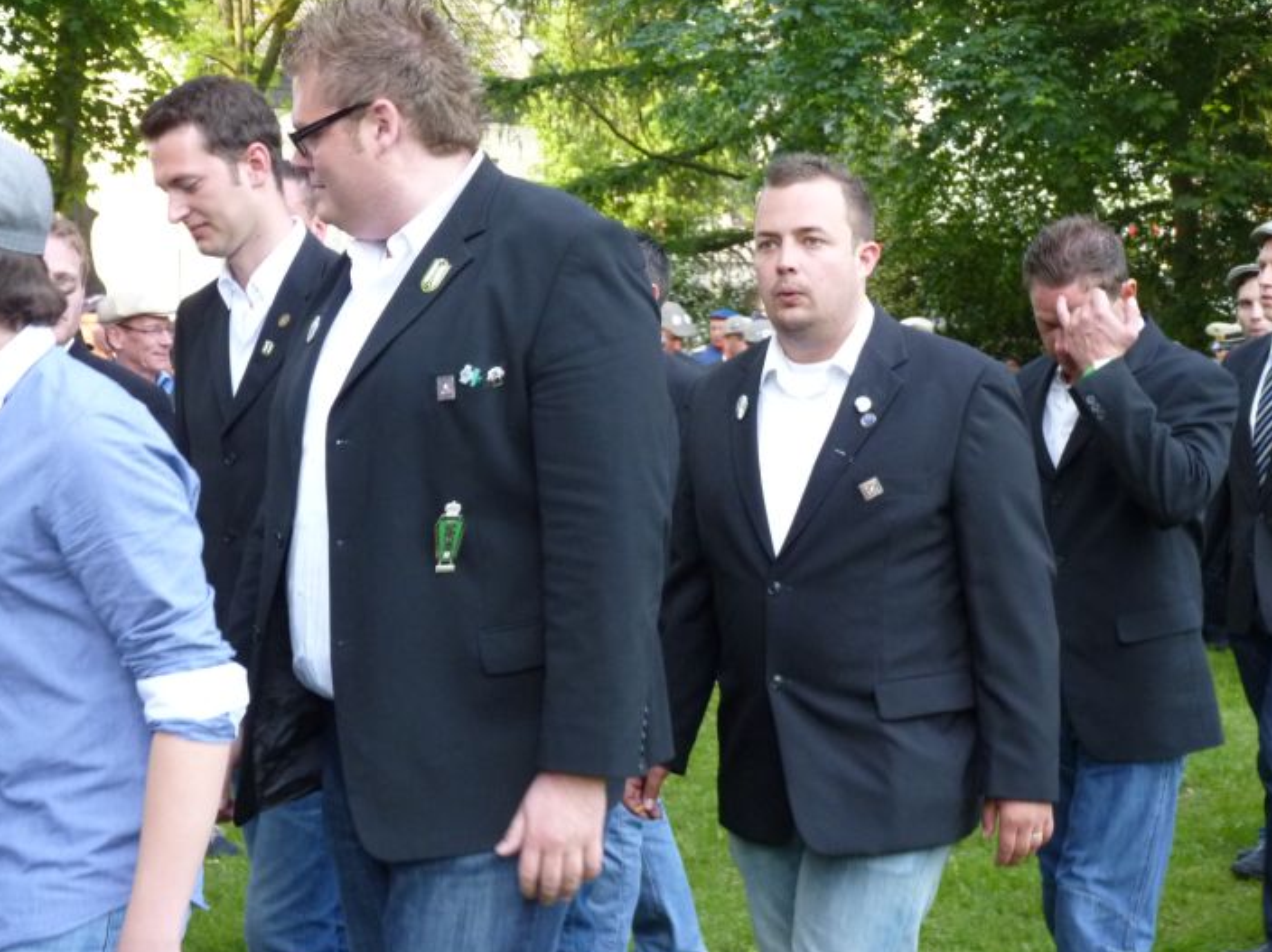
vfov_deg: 25.2
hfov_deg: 33.2
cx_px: 610
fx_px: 2130
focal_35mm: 58
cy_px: 462
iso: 320
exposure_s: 1/60
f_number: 3.2
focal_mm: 9.2
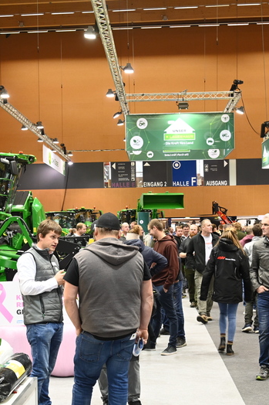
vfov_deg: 31.9
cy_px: 225
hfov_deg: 21.5
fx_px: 707
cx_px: 111
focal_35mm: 63
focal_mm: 33
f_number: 5.6
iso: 1600
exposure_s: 1/40
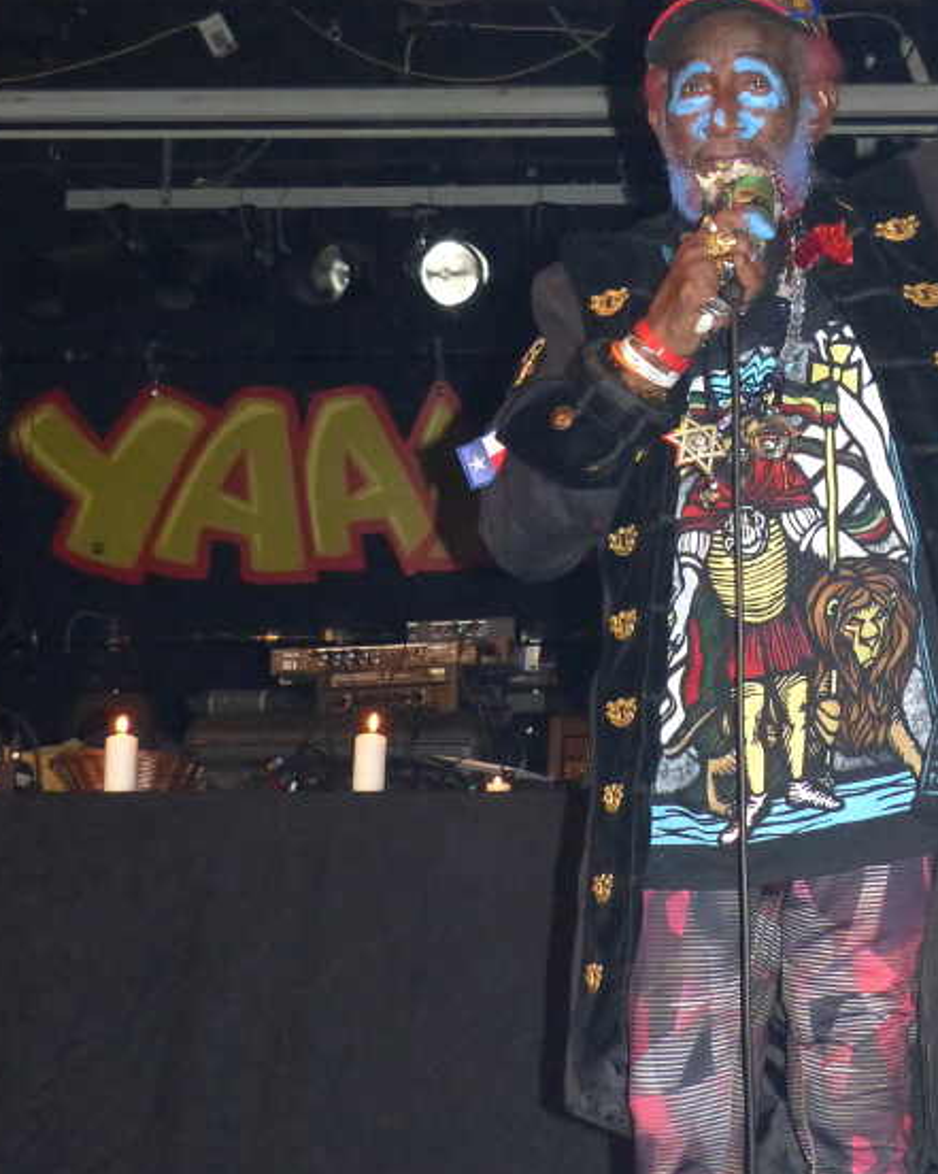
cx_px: 664
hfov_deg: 22.0
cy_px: 661
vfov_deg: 27.5
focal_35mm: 69
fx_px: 2396
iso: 400
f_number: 2.8
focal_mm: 7
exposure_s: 1/60
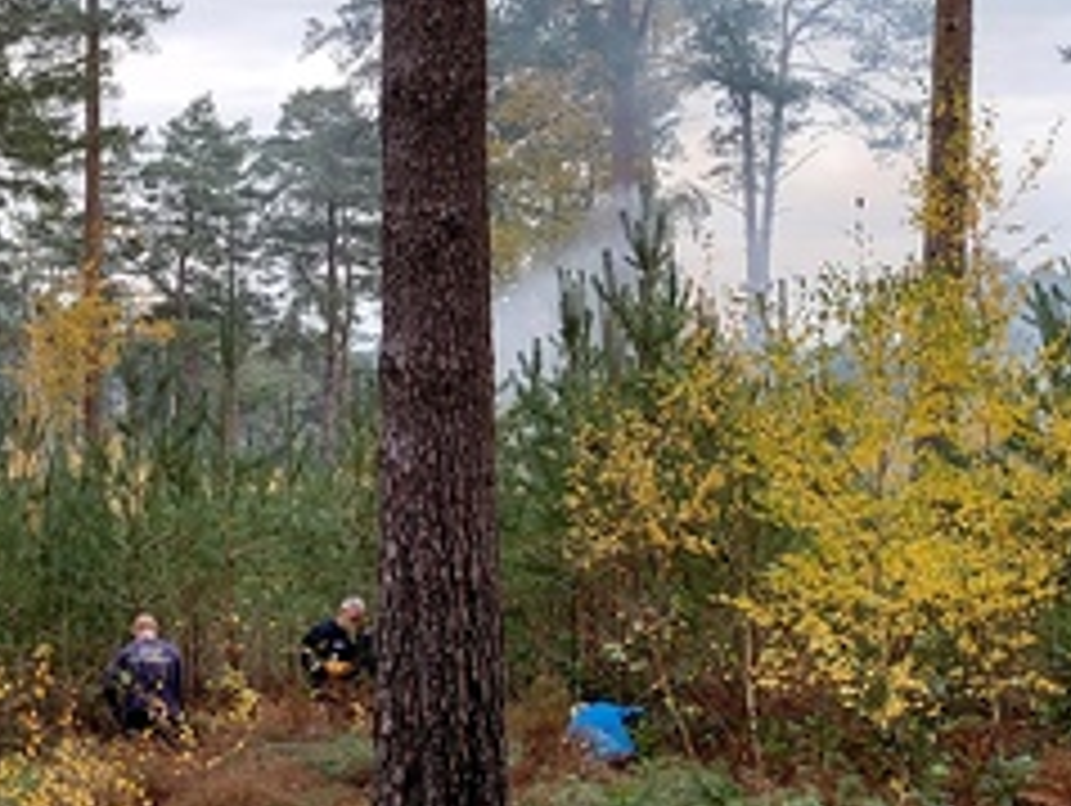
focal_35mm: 84
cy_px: 446
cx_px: -504
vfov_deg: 17.6
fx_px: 2602
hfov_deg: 20.2
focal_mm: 4.69
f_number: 1.8
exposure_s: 1/352
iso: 50
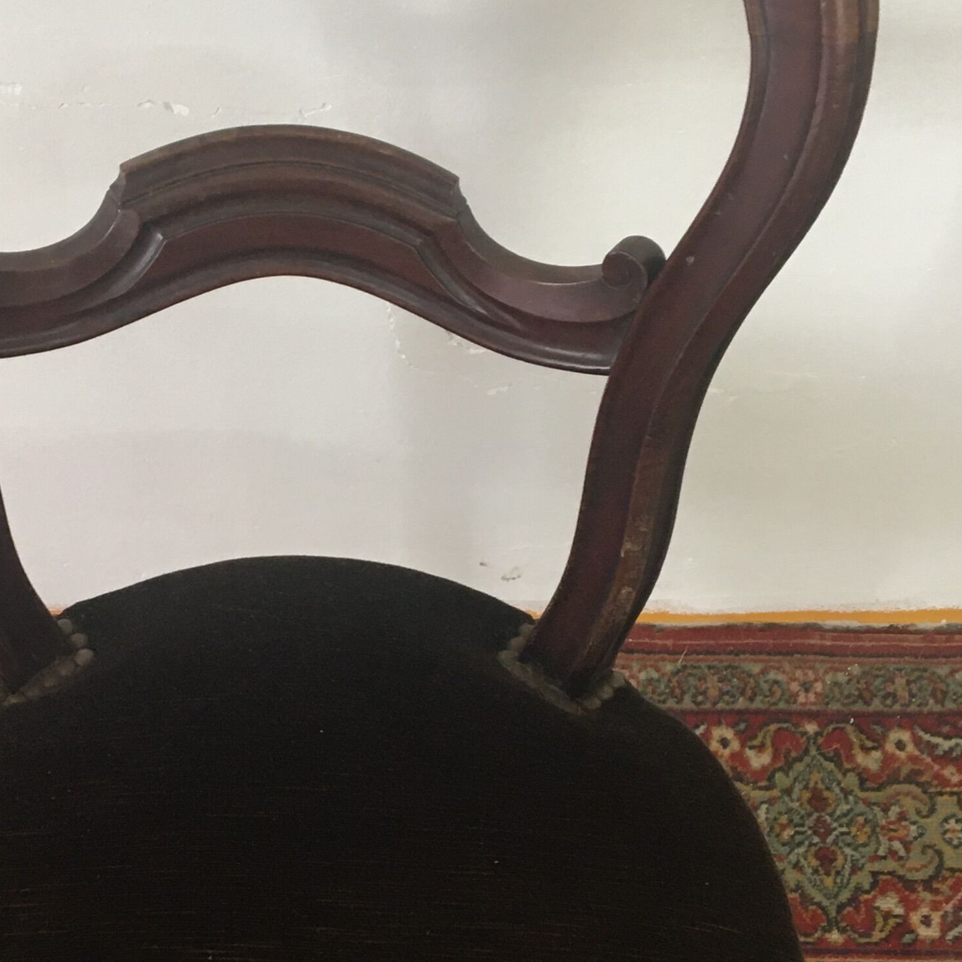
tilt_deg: -56.2
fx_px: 2201
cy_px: 618
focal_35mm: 70
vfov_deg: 24.6
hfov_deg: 24.6
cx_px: 357
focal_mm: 4.15
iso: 125
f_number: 2.2
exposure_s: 1/33
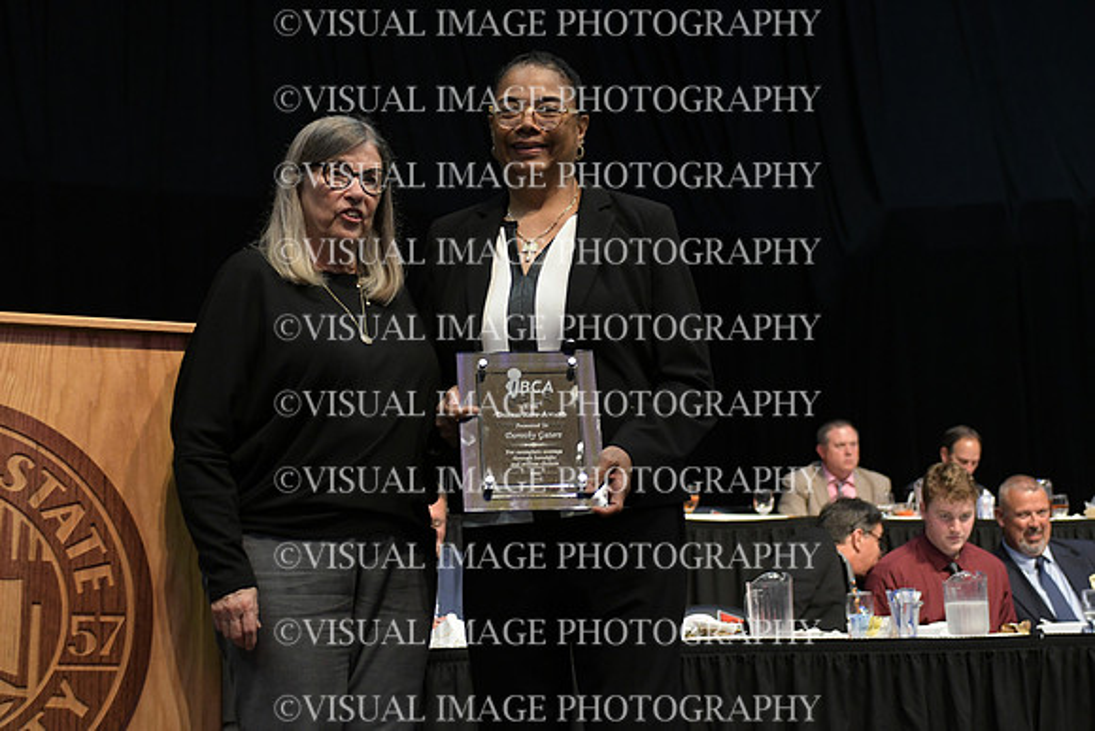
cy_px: 366
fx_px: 1917
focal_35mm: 63
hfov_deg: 31.9
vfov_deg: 21.6
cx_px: 548
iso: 2000
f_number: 3.2
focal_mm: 42
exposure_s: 1/400
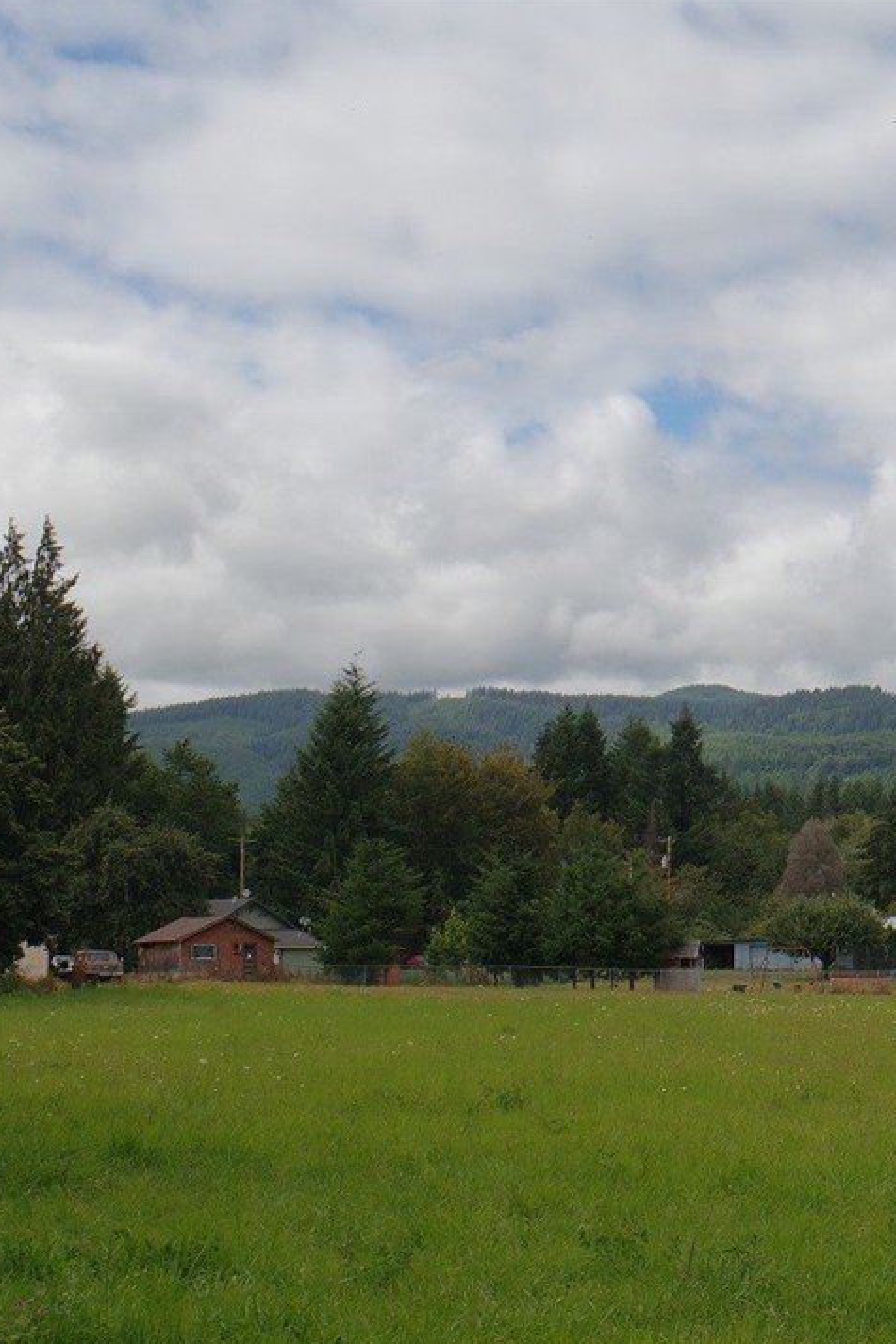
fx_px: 2276
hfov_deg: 21.9
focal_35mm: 61
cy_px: 676
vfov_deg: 32.9
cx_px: 773
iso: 160
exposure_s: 1/320
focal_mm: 15
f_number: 8
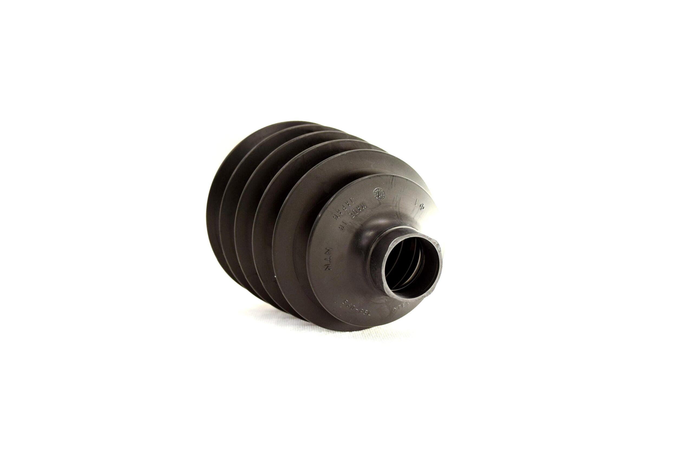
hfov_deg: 47.9
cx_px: 346
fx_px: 780
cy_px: 232
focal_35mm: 40
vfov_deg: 33.1
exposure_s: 1/125
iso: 400
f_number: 5.6
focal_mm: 27
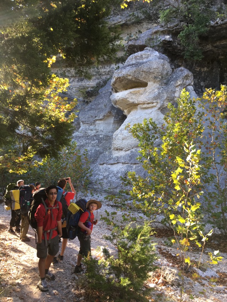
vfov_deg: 61.7
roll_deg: -1.3
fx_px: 253
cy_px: 151
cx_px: 114
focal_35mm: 29
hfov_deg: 48.2
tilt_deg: +2.0
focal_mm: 4.15
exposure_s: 1/120
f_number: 2.2
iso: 25
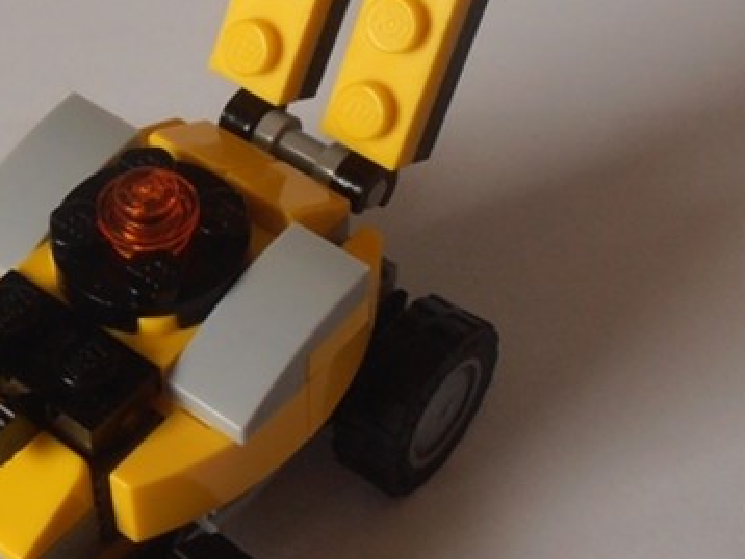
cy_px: 122
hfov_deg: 21.0
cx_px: 298
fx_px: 2003
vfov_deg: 15.8
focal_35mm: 93
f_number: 3.9
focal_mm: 6.61
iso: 125
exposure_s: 1/40
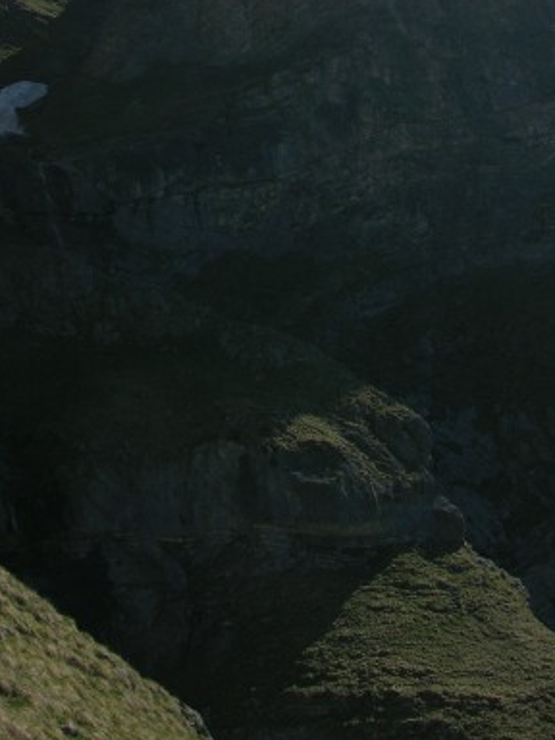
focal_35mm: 70
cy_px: 98
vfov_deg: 27.0
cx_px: 441
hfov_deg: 20.8
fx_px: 1496
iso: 50
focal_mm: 8.9
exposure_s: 1/340
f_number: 6.3
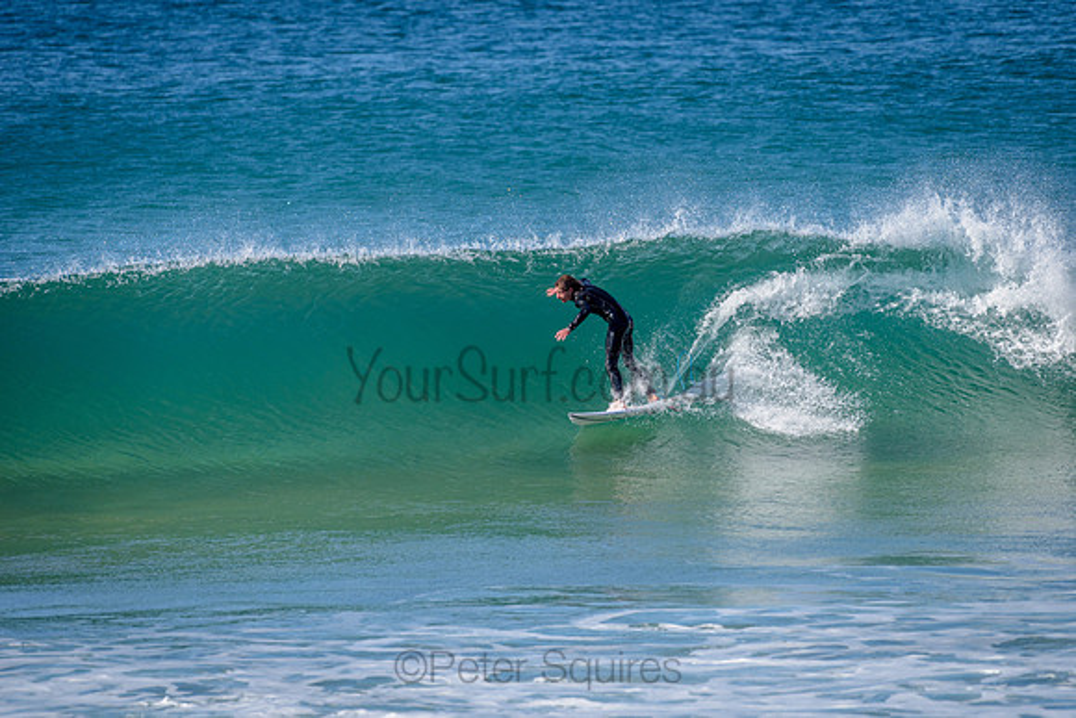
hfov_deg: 4.1
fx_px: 14947
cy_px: 359
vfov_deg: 2.8
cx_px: 538
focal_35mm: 500
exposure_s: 1/2000
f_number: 5.6
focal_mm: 500
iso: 200
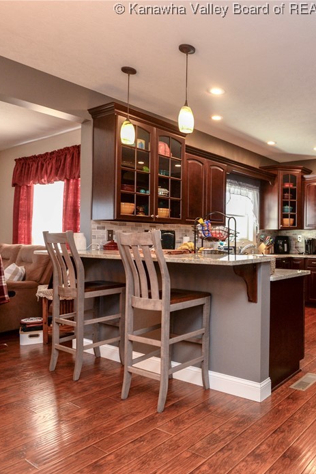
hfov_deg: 45.2
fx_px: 329
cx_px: 299
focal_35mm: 25
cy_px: 246
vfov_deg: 71.5
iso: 1250
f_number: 4.5
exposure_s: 1/125
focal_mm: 16
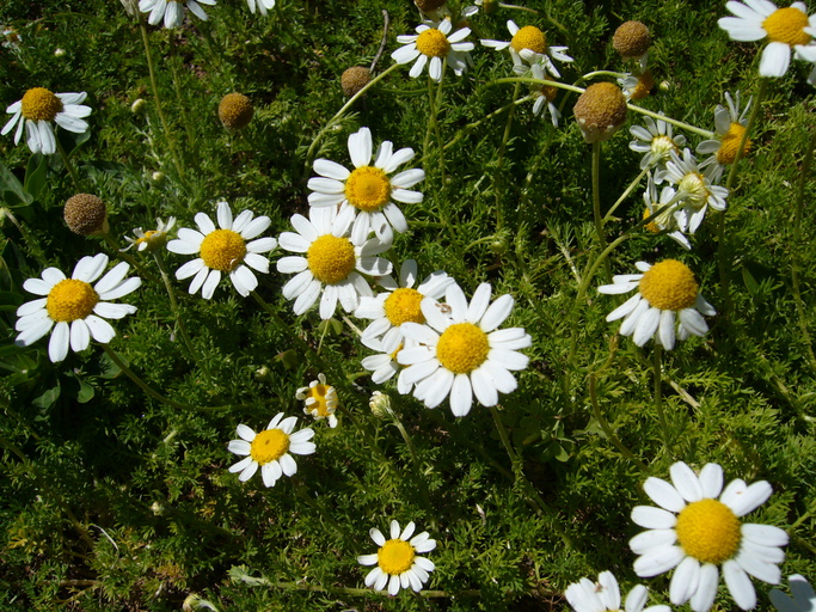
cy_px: 306
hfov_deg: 52.6
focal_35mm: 35
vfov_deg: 40.7
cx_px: 408
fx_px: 825
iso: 80
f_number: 5.6
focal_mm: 5.8
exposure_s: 1/1000
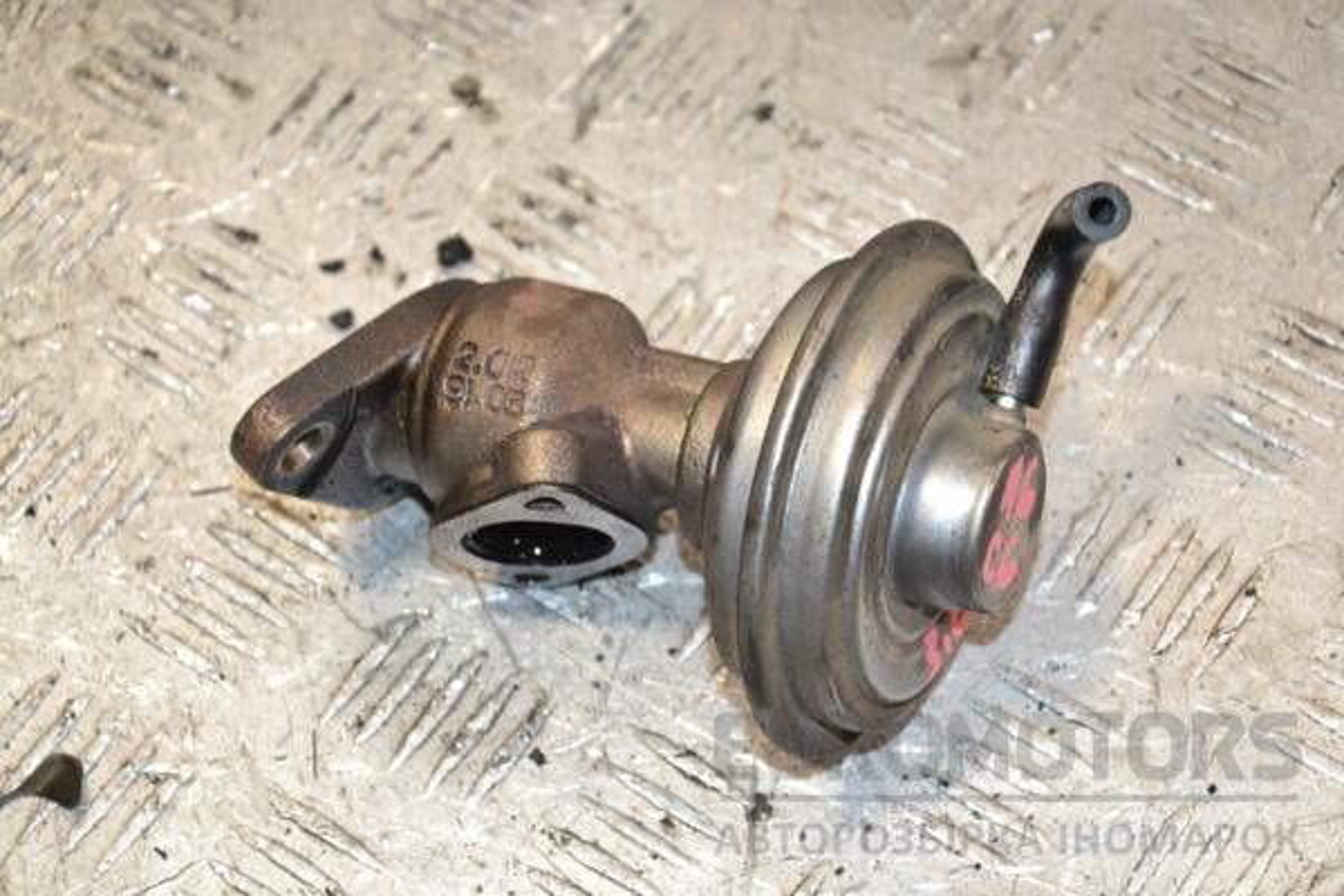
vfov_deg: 13.0
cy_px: 448
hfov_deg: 19.5
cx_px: 672
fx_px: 3920
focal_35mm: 105
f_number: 6.3
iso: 800
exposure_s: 1/200
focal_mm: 70
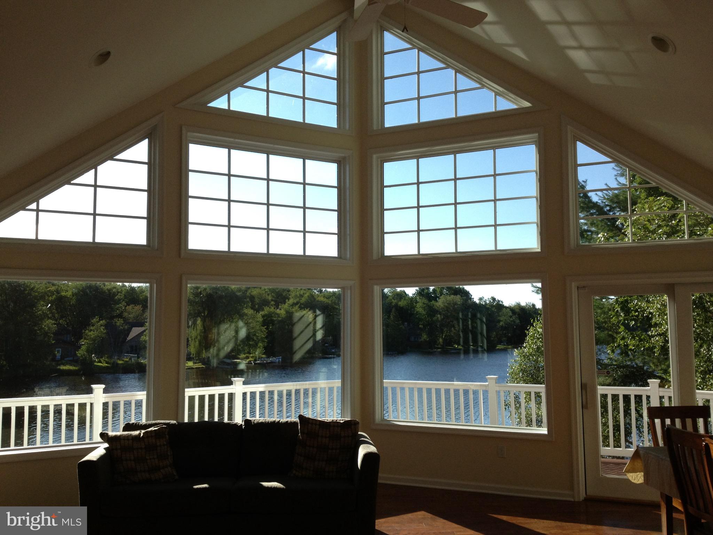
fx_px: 721
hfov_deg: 52.6
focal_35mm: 35
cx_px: 356
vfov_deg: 40.7
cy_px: 268
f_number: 2.4
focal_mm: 4.28
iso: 80
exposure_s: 1/1227
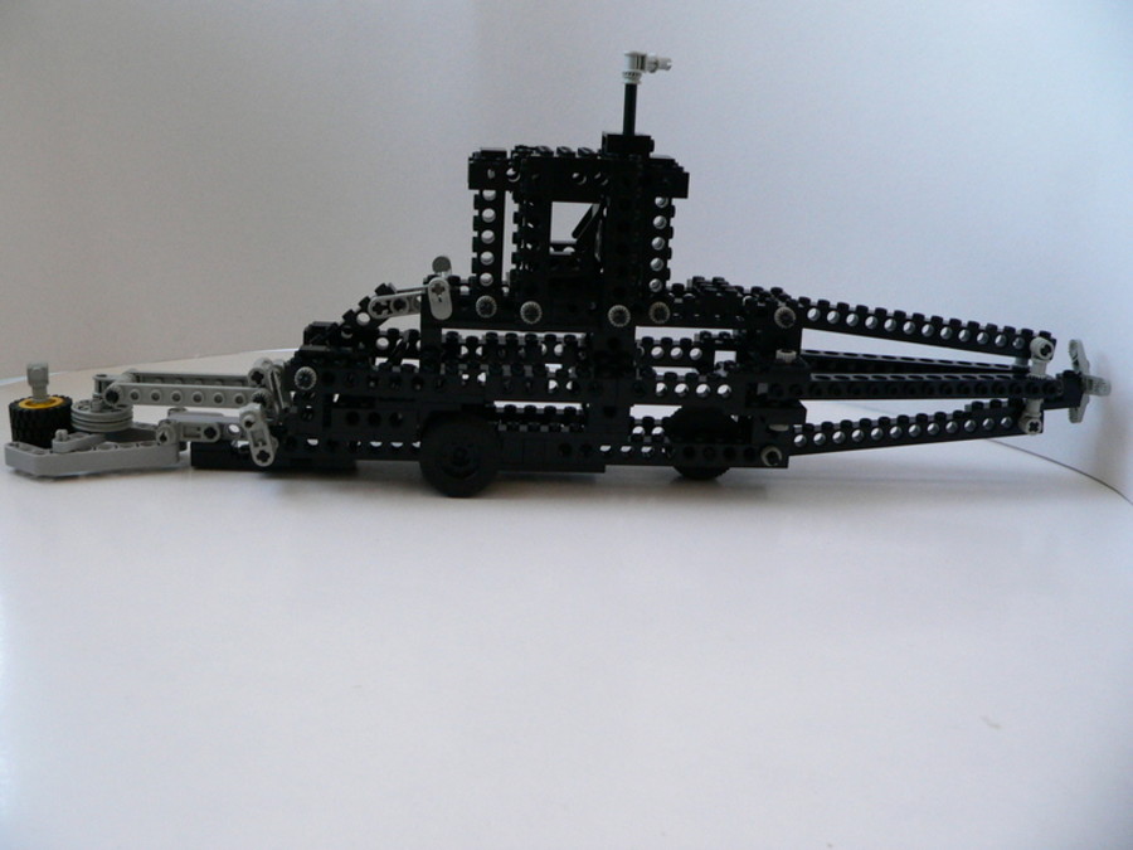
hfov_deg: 51.4
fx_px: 1178
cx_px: 566
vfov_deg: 39.7
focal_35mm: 36
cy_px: 425
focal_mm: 6
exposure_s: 1/60
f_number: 2.8
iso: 200
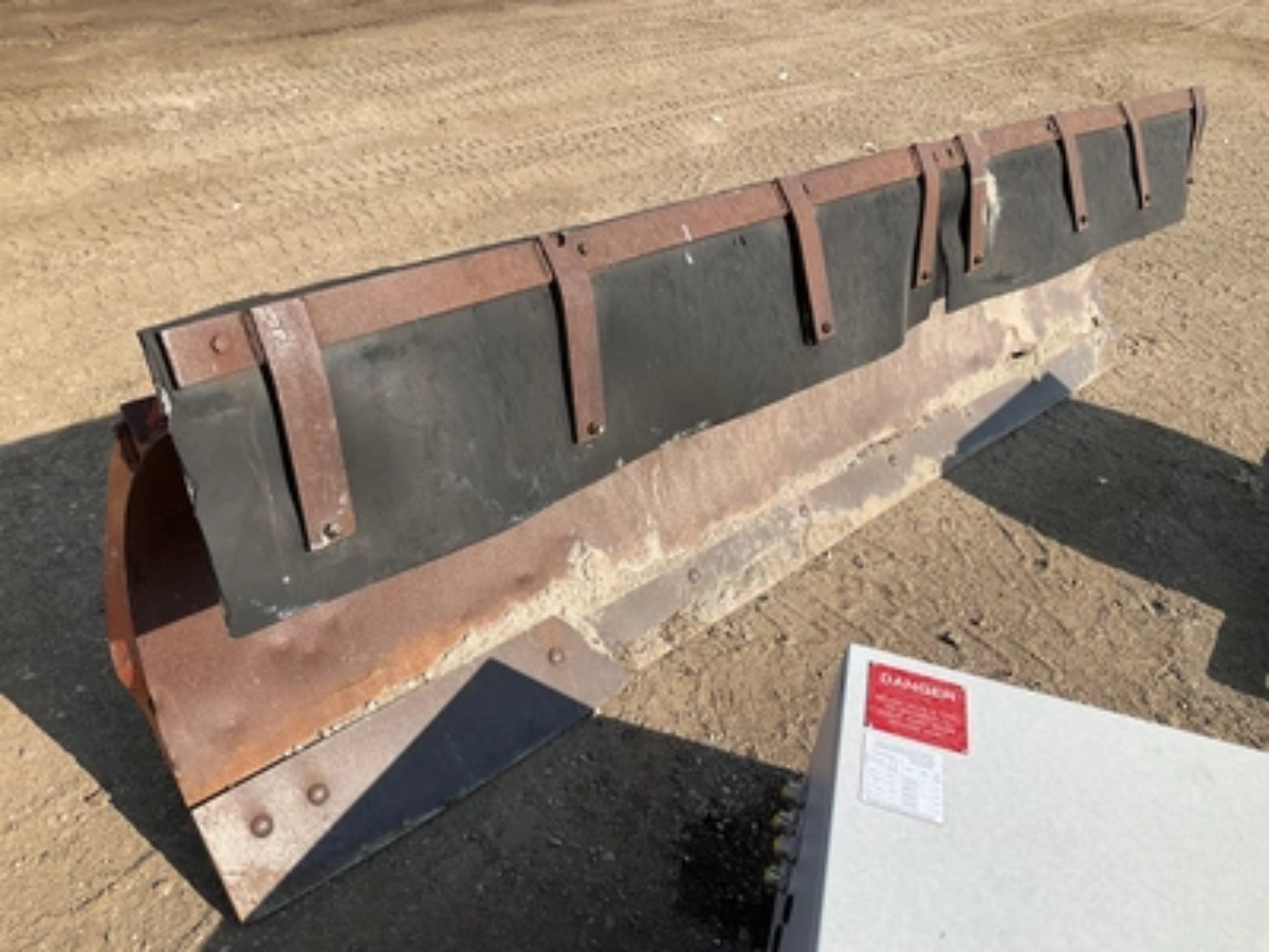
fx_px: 1063
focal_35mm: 29
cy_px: 476
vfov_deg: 48.2
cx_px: 634
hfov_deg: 61.7
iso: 25
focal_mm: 3
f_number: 1.8
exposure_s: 1/1534
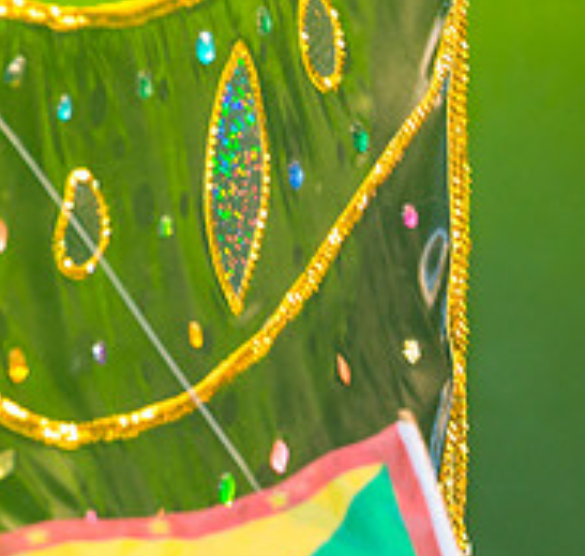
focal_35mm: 646
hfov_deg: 2.8
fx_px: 12050
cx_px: 720
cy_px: 652
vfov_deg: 2.6
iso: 2000
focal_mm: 200
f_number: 5.6
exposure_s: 1/250
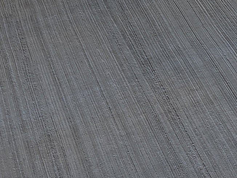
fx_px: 965
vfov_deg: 9.8
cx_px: 599
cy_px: -173
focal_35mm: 141
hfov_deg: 11.3
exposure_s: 1/52.1
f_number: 1.7
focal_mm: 6.3
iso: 32
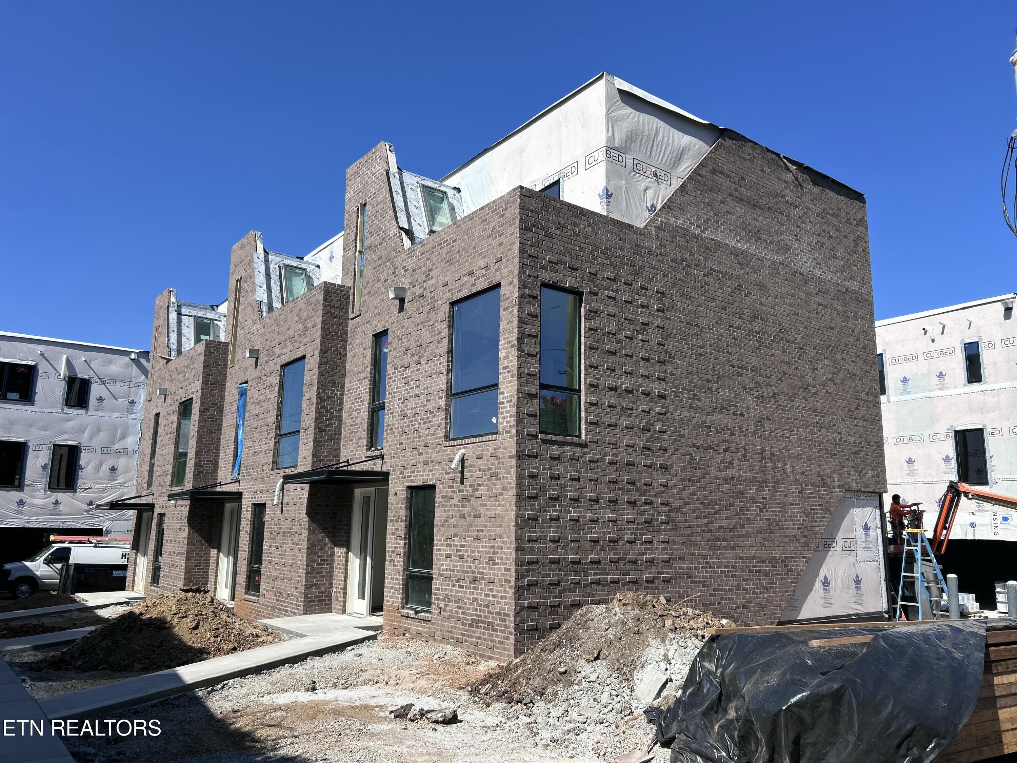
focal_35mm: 26
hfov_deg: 67.3
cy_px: 382
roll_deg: -0.7
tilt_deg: +9.2
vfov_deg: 53.1
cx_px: 508
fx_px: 764
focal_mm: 5.7
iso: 50
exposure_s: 1/4630
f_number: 1.5
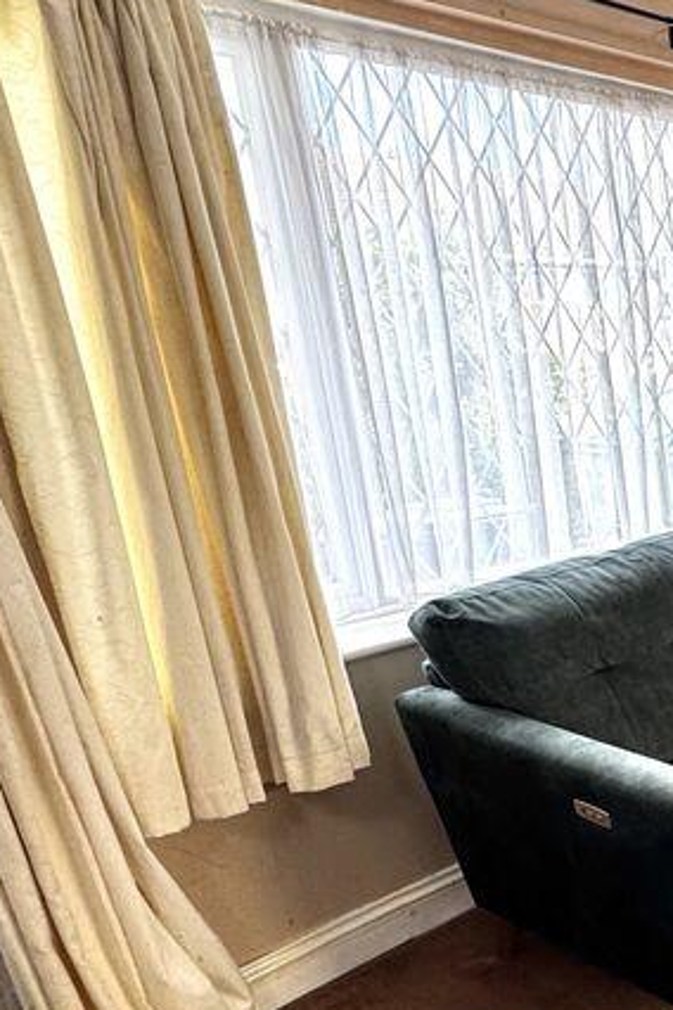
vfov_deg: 53.5
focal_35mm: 35
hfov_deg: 29.8
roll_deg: +0.6
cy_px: 661
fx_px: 981
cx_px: 886
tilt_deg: -18.7
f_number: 2.2
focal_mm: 2.22
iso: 100
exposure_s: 1/99
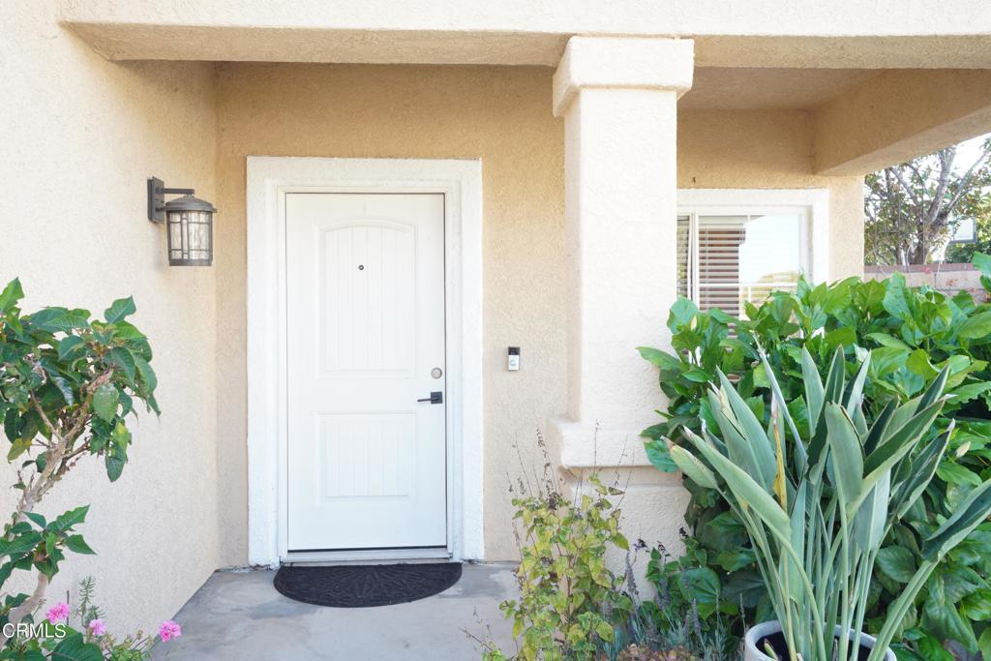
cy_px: 330
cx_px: 496
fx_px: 853
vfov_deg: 42.3
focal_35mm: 31
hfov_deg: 60.3
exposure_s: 1/1.25
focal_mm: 31
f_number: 22
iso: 100
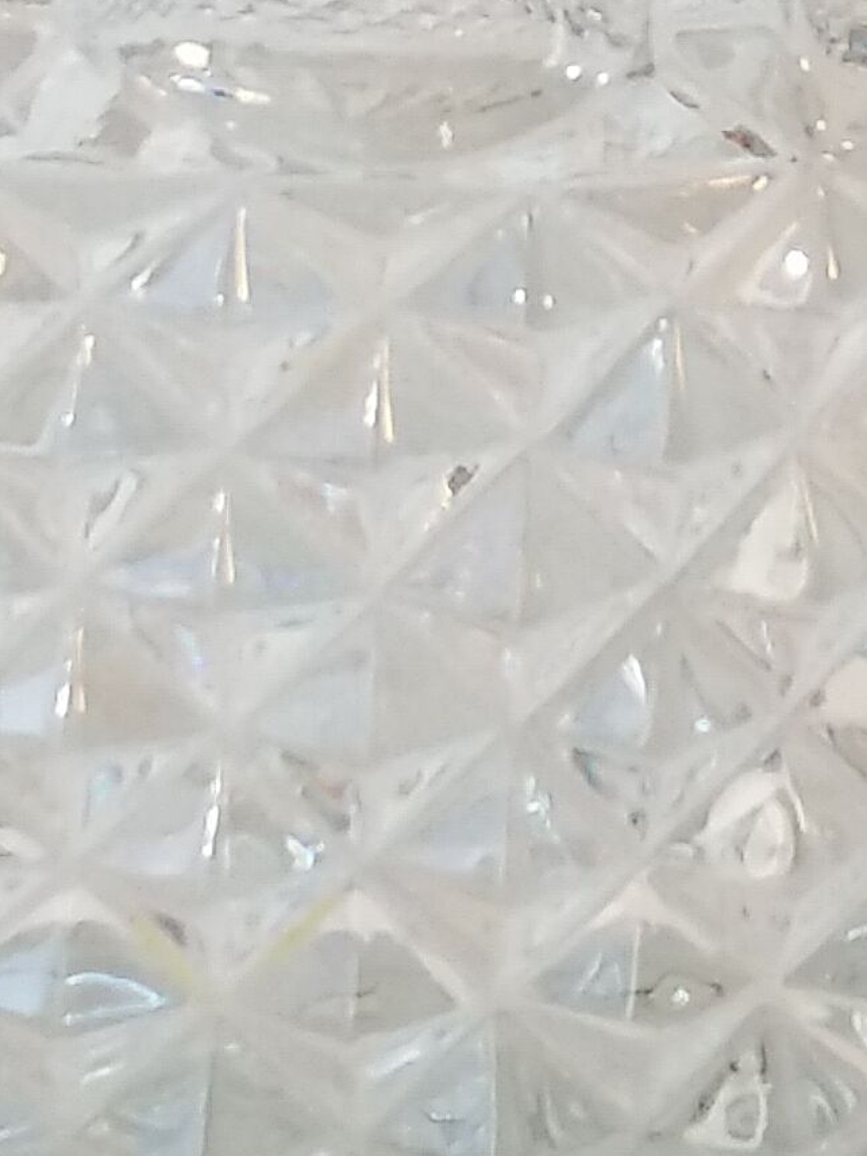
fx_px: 4508
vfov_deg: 14.3
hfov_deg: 11.0
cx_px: 402
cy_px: -42
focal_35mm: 135
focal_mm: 3.7
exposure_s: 1/225
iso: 100
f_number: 1.9
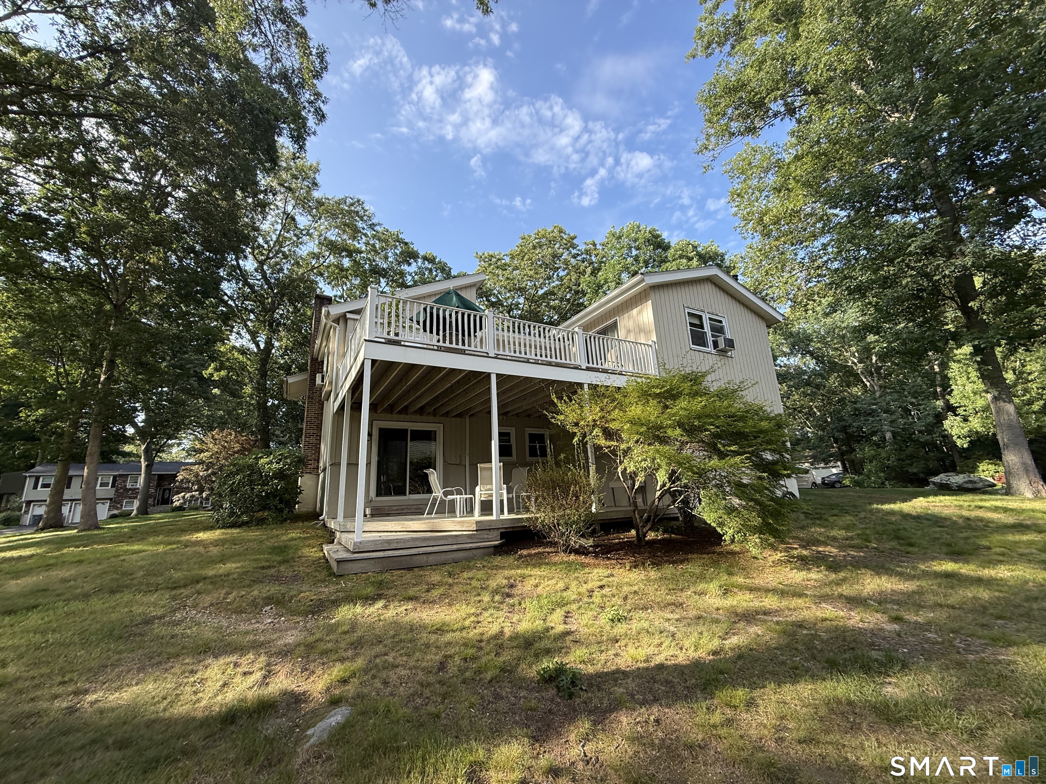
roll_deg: +3.7
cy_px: 392
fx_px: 423
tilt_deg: +14.1
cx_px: 523
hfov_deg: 102.1
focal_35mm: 14
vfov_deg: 85.7
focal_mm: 2.22
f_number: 2.2
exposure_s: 1/416
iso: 64
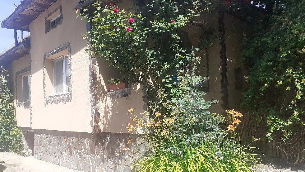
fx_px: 243
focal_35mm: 30
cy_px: 98
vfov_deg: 38.9
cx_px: 154
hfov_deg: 64.3
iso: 40
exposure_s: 1/909
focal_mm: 3.6
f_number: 1.9
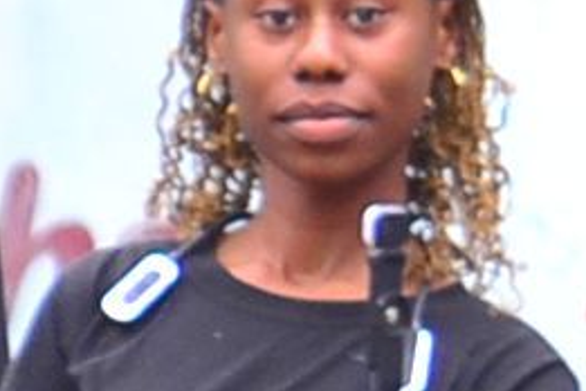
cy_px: 222
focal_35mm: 131
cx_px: 293
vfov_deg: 10.5
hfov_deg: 15.6
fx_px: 2132
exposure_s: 1/100
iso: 400
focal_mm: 58
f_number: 5
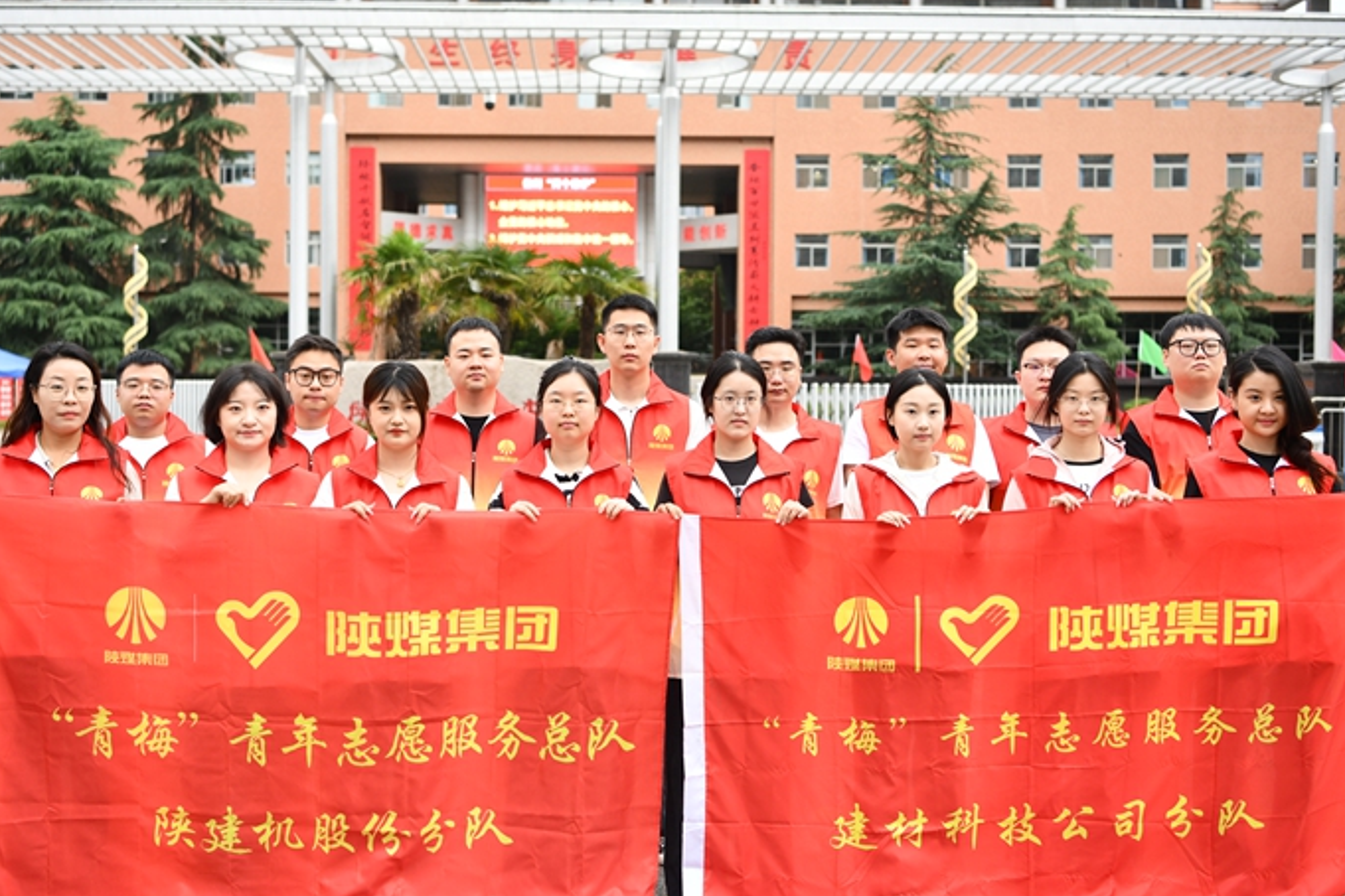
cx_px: 634
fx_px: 1756
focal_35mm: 47
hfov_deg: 41.9
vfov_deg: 28.6
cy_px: 449
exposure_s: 1/800
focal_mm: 40
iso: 640
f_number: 3.2
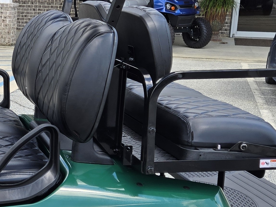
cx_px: -34
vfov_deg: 18.4
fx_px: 638
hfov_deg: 22.9
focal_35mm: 80
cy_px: 116
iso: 25
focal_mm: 5.4
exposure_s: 1/868
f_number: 1.8
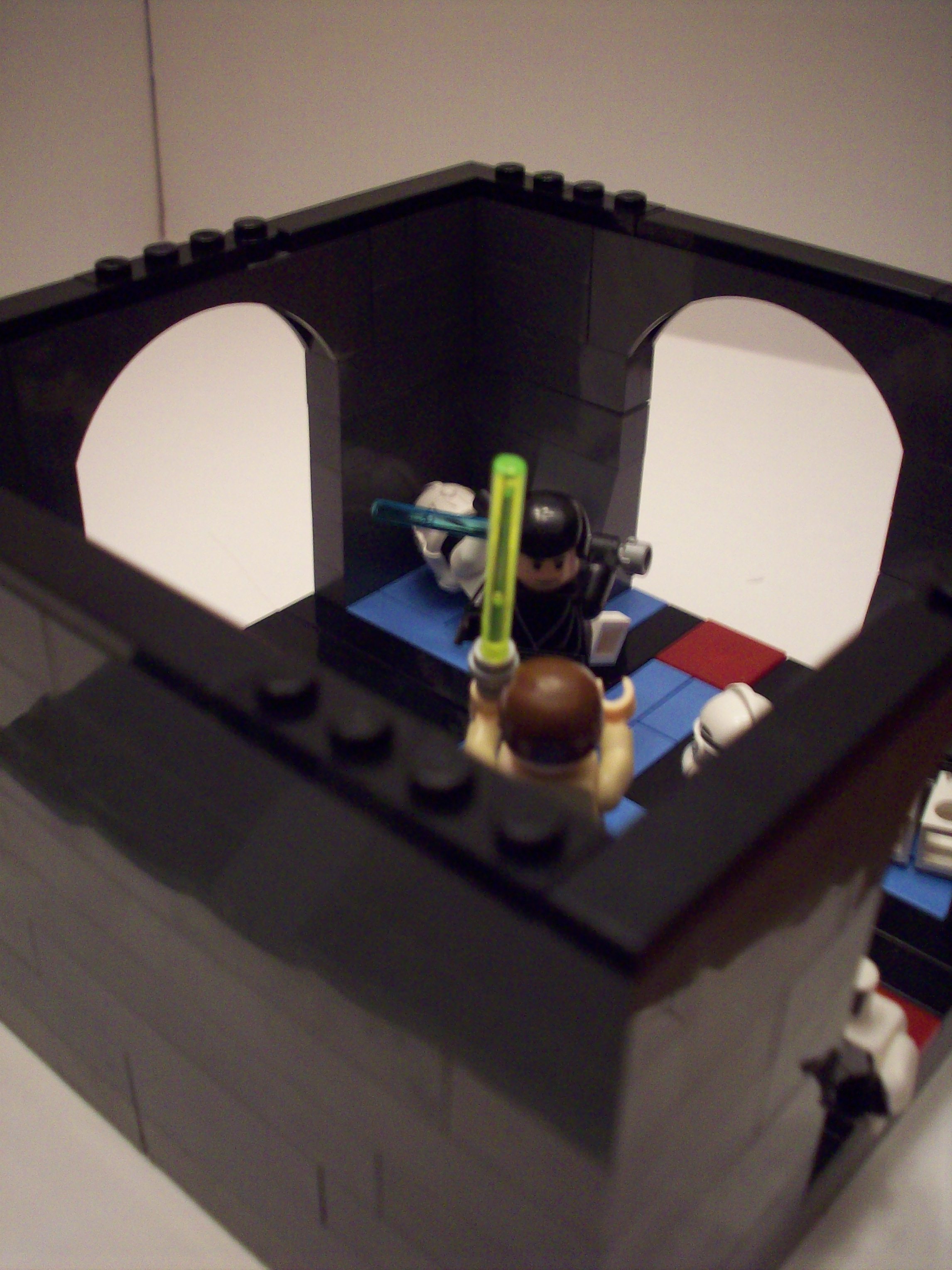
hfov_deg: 38.7
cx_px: 476
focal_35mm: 37
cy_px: 635
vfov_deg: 50.1
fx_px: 1357
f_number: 2.8
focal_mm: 6.2
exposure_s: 1/11.6
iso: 160
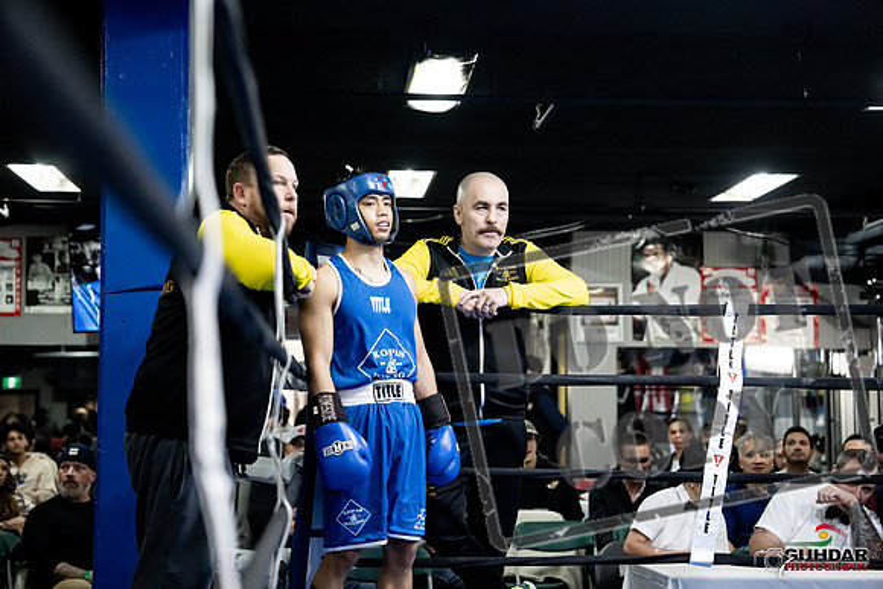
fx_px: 1717
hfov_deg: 28.8
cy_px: 294
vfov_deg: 19.5
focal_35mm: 70
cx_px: 442
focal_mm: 70
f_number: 2.8
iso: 8000
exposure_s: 1/1000
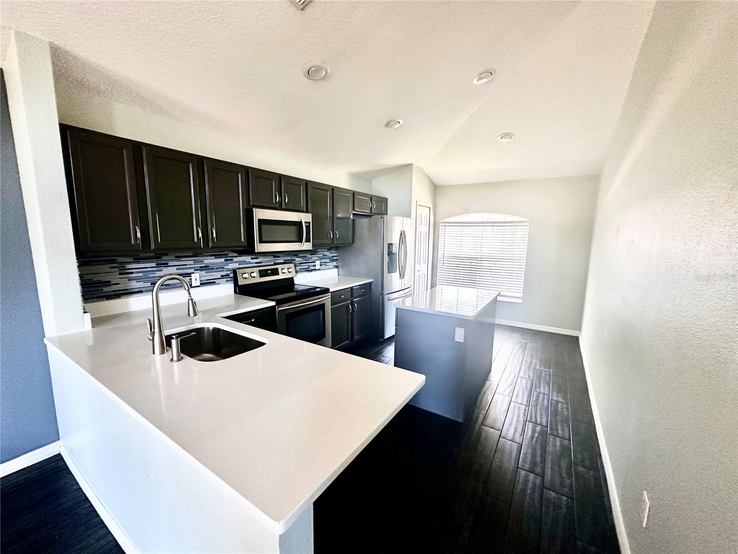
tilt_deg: -8.6
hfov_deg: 102.1
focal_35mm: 14
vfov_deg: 85.7
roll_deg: -0.6
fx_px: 298
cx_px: 369
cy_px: 277
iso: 320
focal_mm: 2.22
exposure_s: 1/60
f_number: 2.2
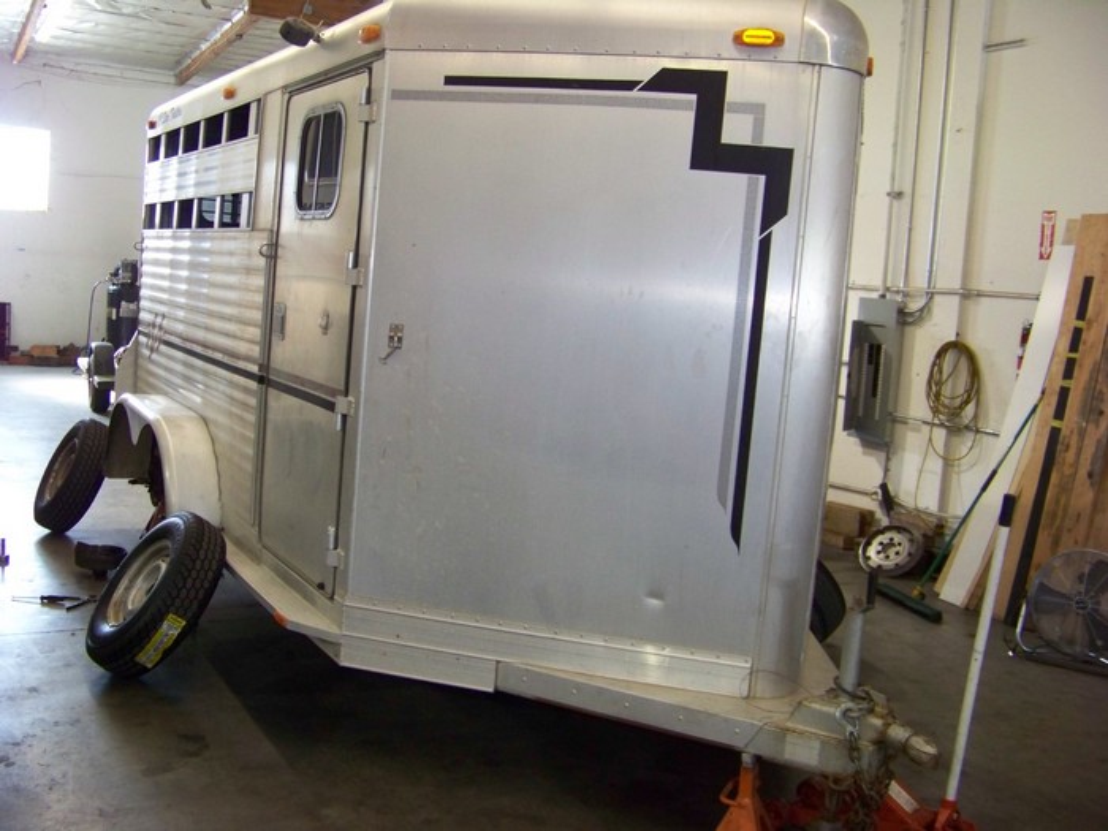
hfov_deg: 51.4
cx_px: 554
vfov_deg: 39.7
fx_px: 1152
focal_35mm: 36
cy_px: 416
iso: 200
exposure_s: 1/30
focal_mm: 5.85
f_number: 2.8
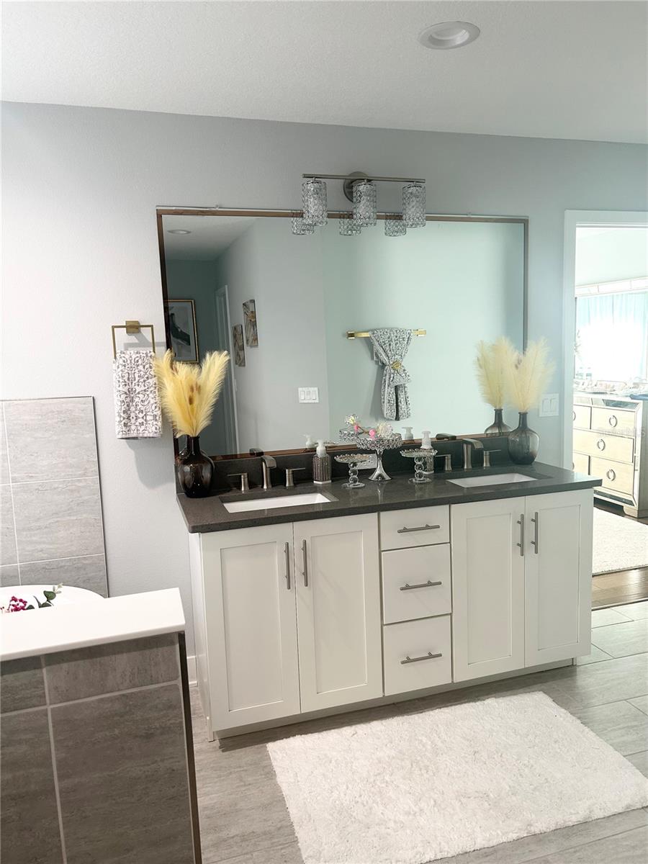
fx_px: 649
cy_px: 432
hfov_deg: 53.1
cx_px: 324
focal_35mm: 26
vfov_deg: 67.3
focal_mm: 5.7
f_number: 1.5
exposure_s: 1/60
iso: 80
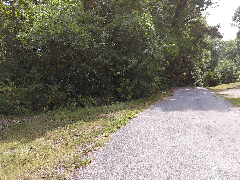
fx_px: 194
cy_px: 99
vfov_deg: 49.7
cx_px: 123
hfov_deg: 63.4
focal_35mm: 28
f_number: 1.8
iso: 50
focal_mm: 4.69
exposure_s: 1/700
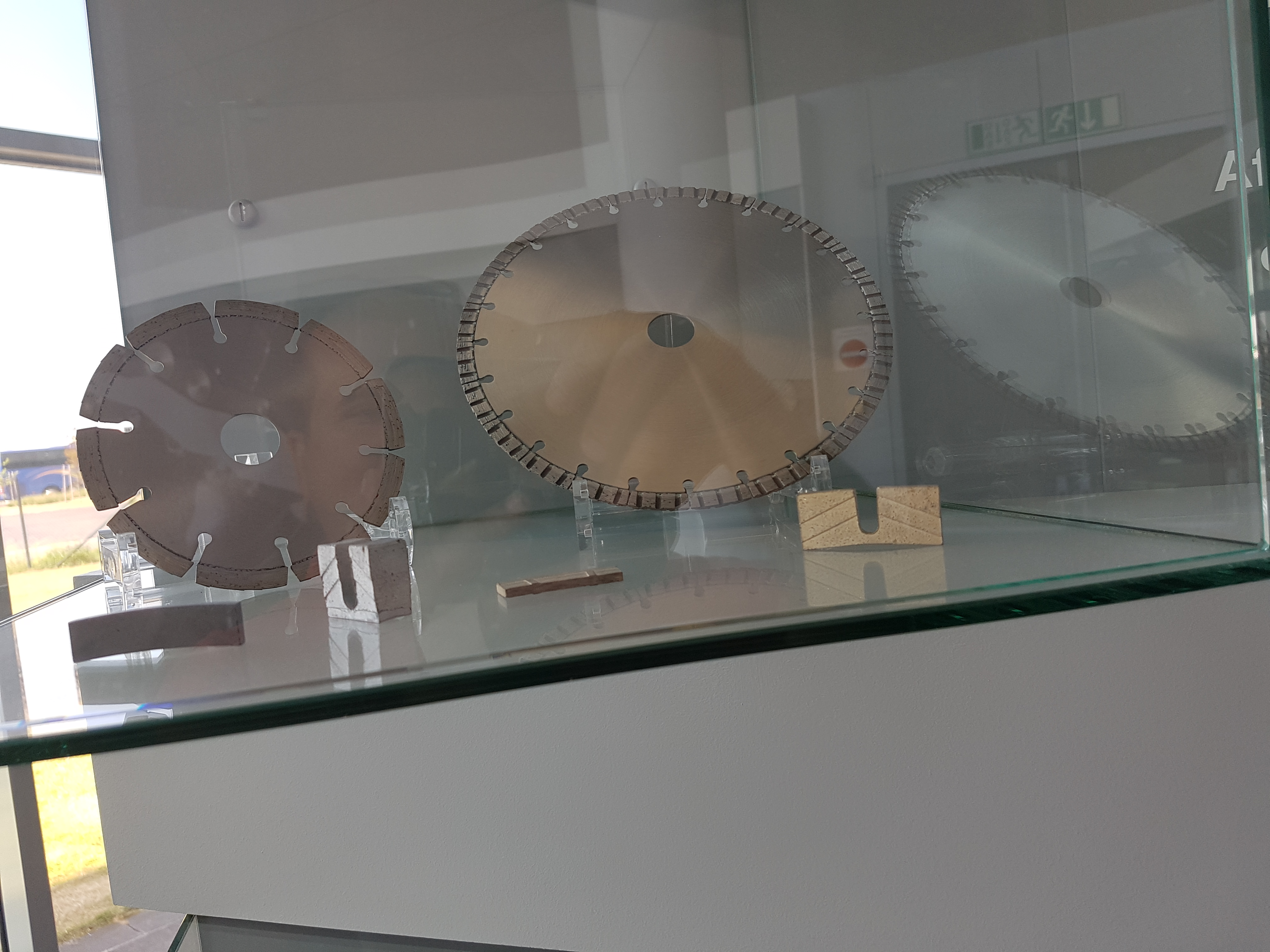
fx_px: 954
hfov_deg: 67.3
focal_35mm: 26
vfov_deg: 53.1
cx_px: 635
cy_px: 476
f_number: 1.7
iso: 50
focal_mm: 4.2
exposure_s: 1/156
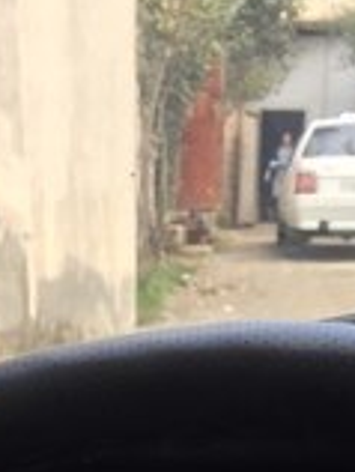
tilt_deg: -17.8
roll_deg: -0.3
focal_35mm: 91
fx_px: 1241
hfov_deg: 16.3
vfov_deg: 19.6
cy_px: 630
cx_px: 179
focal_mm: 4.15
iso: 40
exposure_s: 1/100
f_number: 2.2
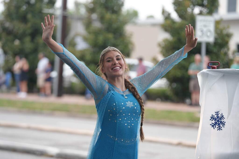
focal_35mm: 171
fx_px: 1135
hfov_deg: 12.0
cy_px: 80
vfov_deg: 8.0
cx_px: 120
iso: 1250
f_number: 4
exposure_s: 1/200
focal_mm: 171
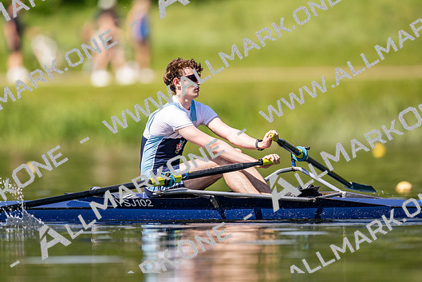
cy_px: 136
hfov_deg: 3.1
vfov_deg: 2.1
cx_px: 201
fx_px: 7715
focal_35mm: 658
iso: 280
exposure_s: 1/2500
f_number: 4
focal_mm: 600
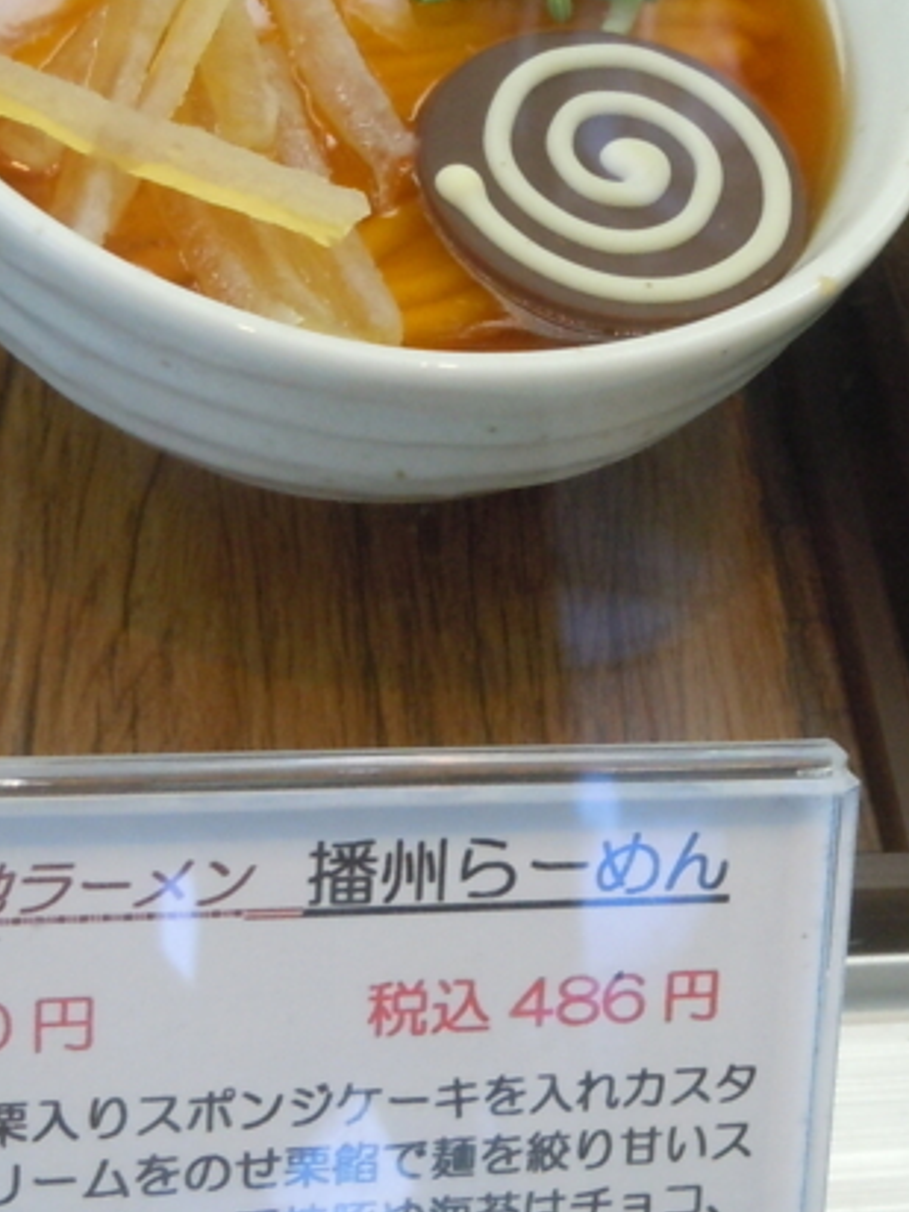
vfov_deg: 23.7
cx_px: 824
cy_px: 374
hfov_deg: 17.7
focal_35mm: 82
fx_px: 2871
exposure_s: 1/125
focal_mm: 5.9
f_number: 4
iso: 320
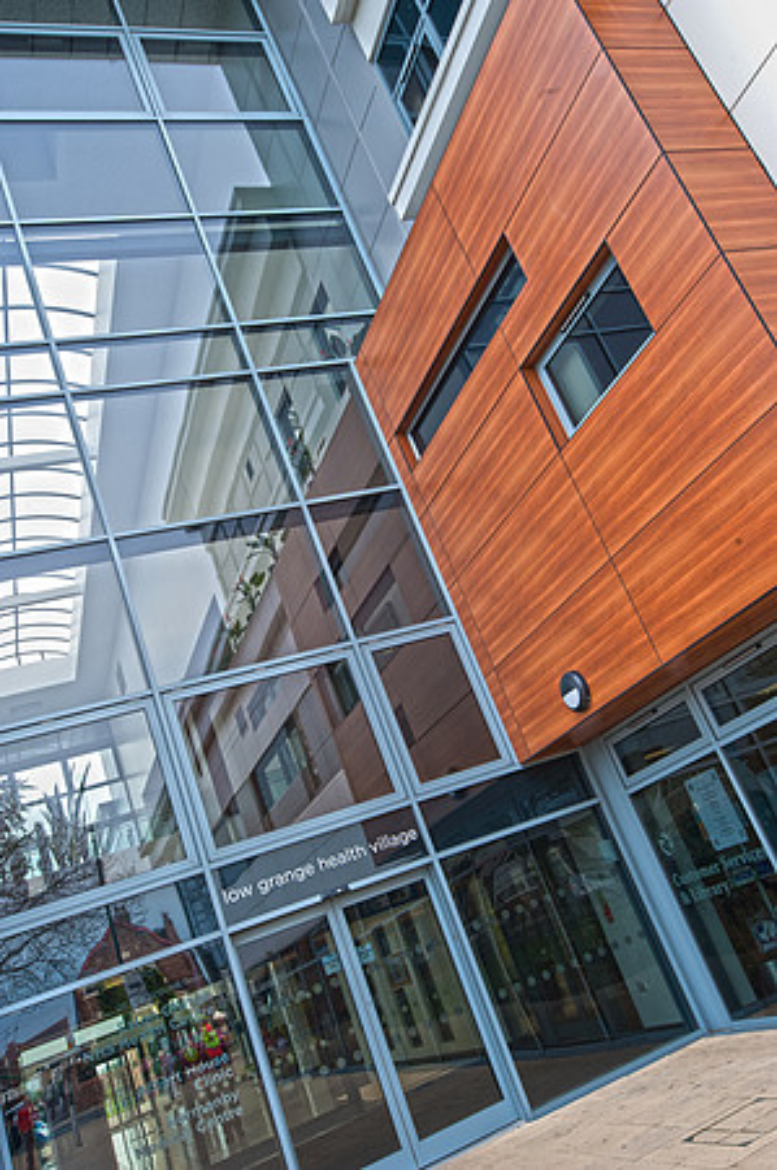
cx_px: 388
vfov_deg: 60.3
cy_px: 585
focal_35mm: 31
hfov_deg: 42.2
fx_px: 1006
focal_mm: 31
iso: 400
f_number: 10
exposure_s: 1/40
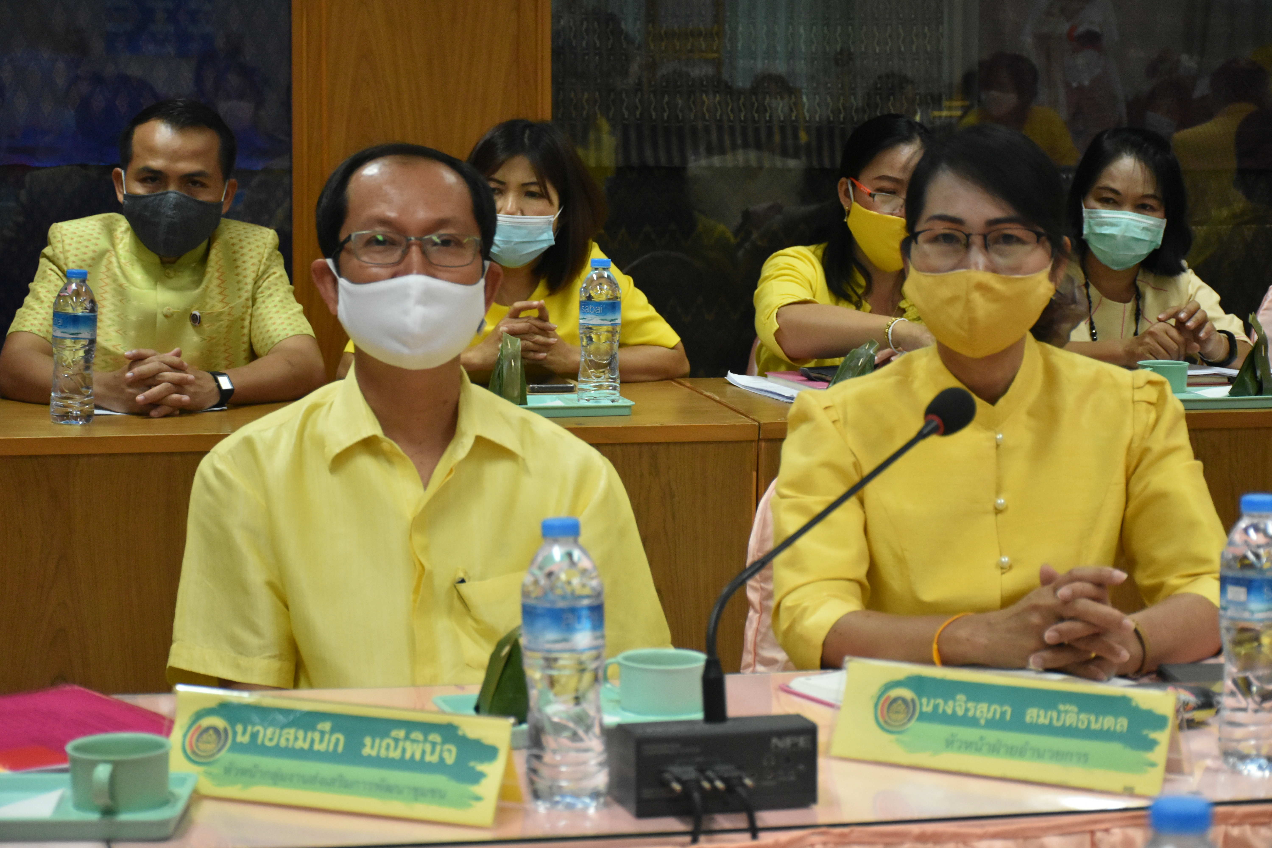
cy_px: 424
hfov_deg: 24.2
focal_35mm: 84
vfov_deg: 16.3
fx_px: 2968
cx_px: 636
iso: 3200
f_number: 4.8
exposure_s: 1/250
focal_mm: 56
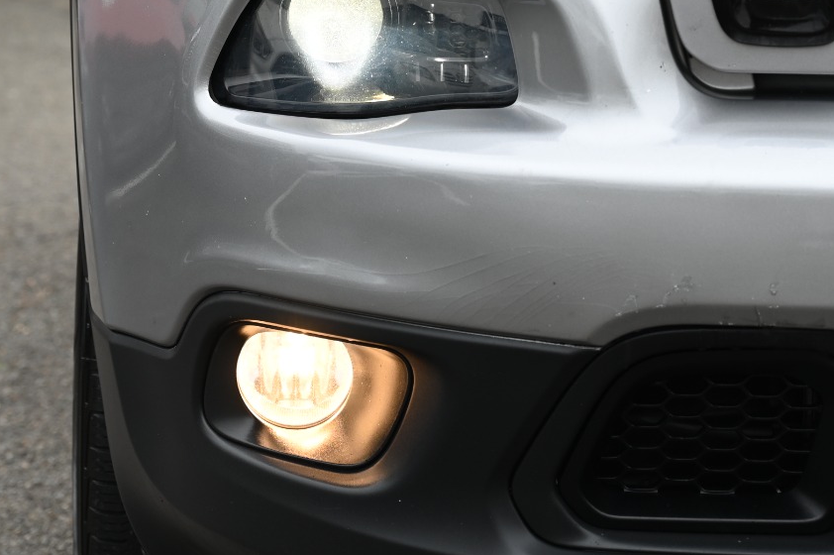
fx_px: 3125
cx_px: 288
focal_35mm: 135
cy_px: 129
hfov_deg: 15.2
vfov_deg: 10.1
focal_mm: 70
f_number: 5.6
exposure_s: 1/250
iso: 200
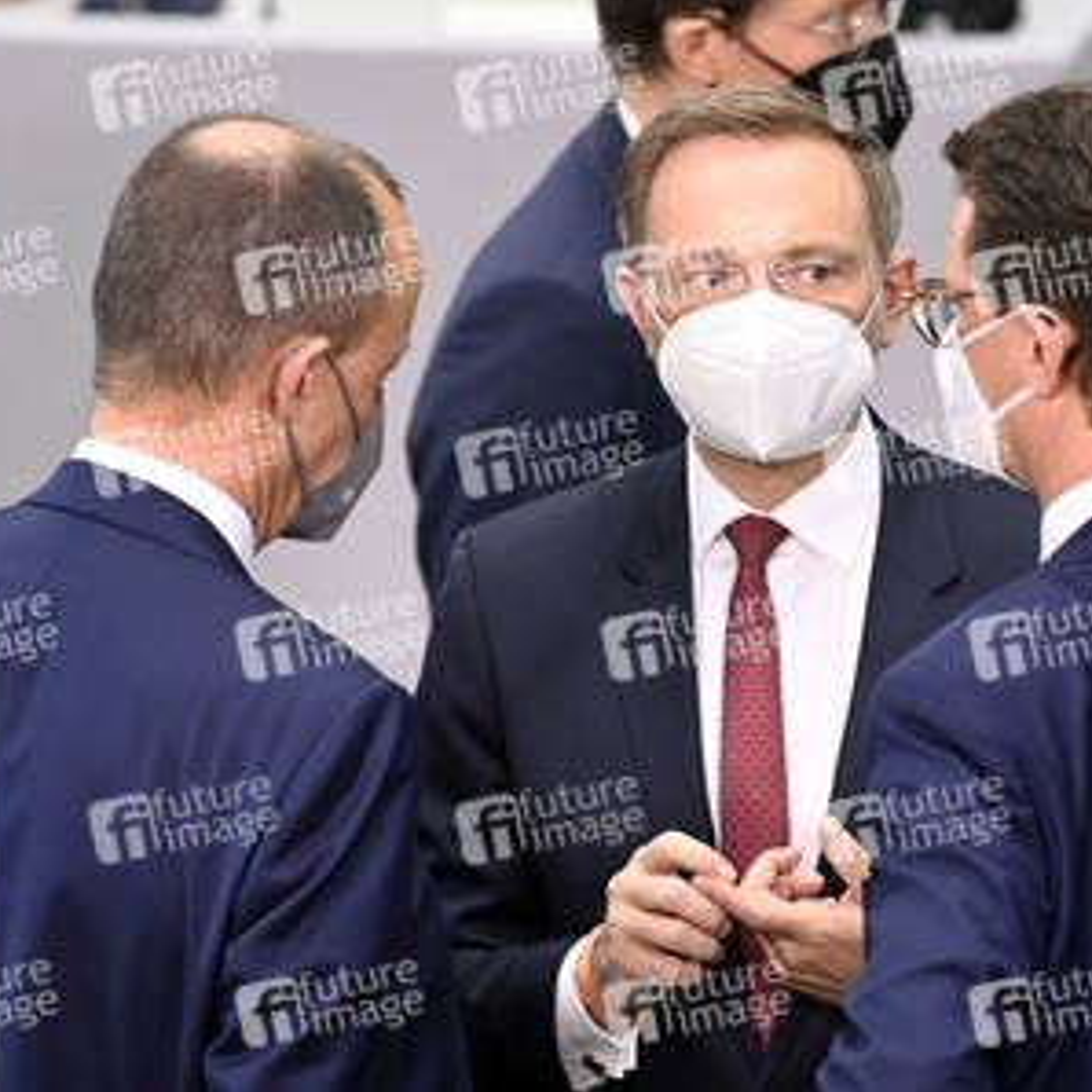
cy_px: 546
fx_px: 22949
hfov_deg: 2.7
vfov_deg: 2.7
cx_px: 599
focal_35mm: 643
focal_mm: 500
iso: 8000
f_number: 5.6
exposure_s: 1/320
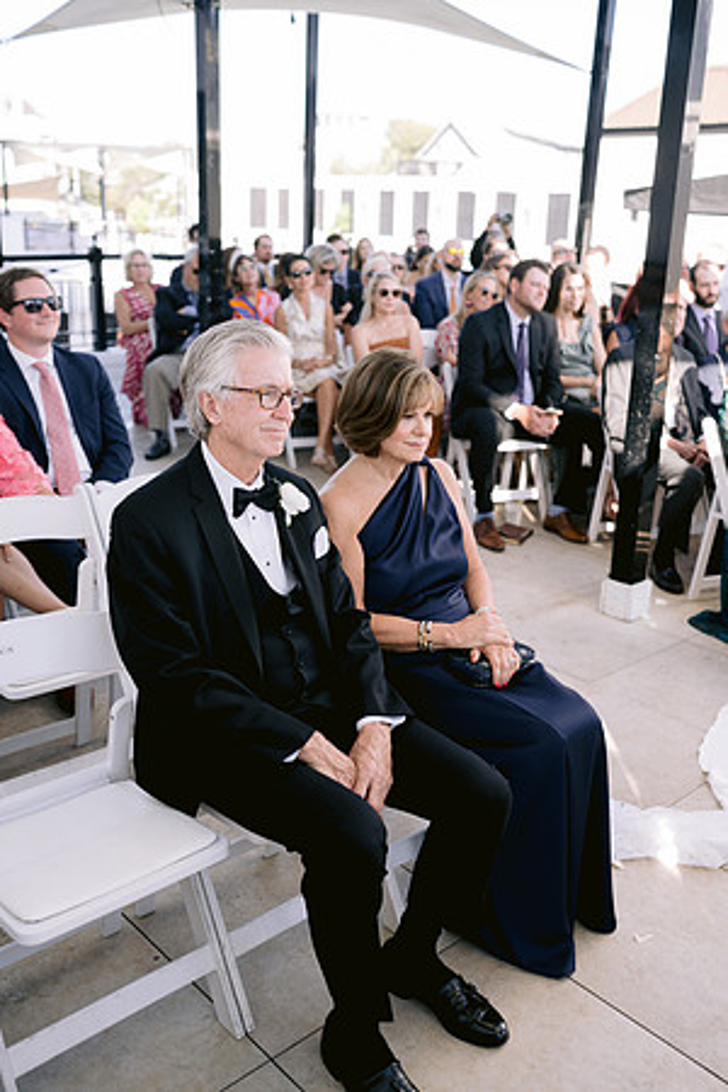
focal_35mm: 35
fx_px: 1062
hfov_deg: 37.9
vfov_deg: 54.4
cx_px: 364
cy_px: 546
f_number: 2.8
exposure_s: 1/400
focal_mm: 35
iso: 200
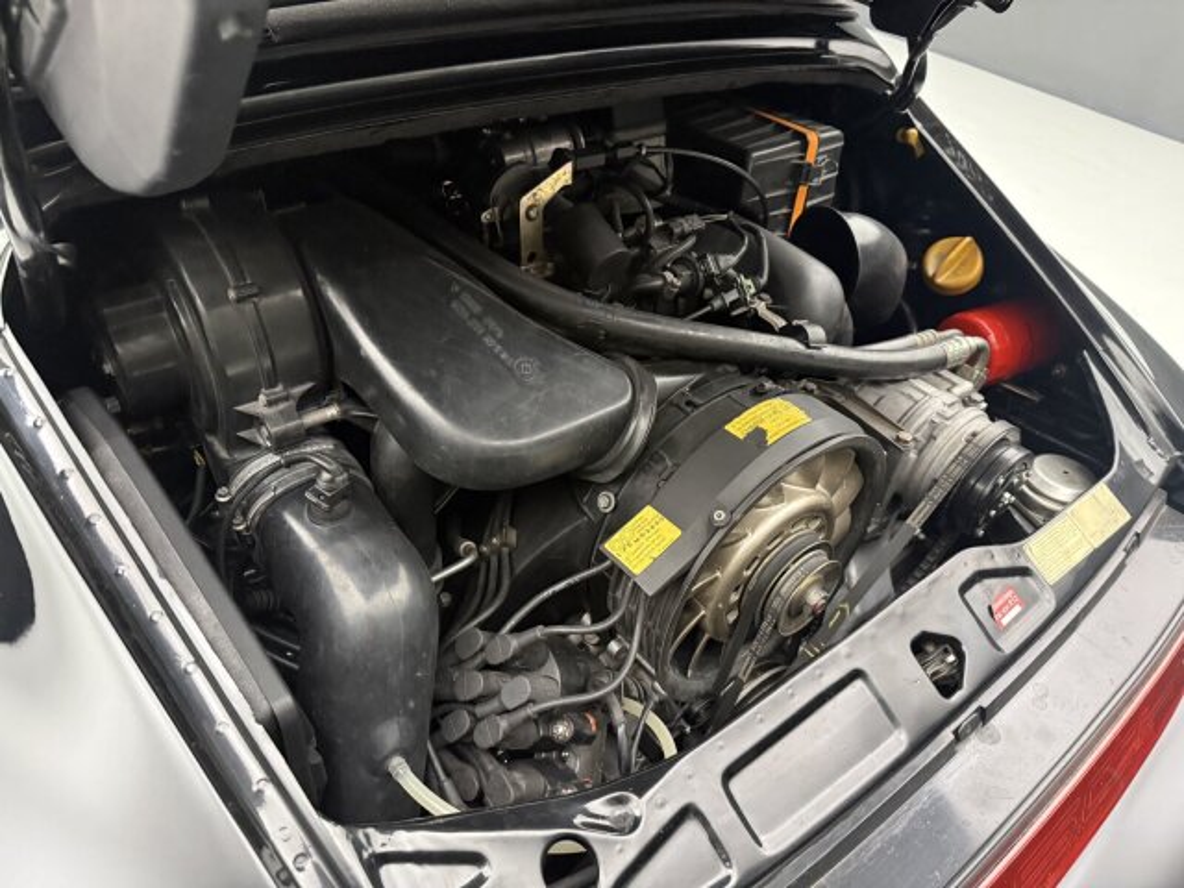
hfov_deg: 71.6
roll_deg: -6.4
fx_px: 821
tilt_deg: -37.3
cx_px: 592
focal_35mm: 24
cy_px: 444
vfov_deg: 56.8
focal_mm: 6.76
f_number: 1.78
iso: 800
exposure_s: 1/53
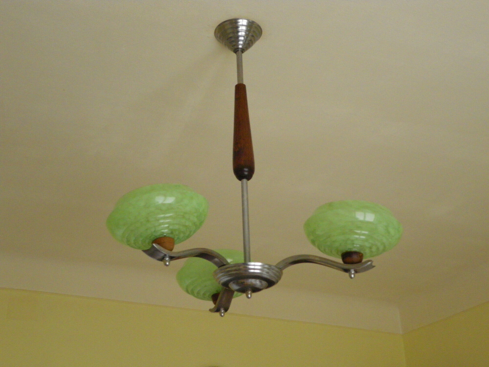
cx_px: 244
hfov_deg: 34.9
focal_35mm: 55
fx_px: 777
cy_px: 184
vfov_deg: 26.6
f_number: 3.7
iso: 400
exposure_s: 1/80
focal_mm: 9.8
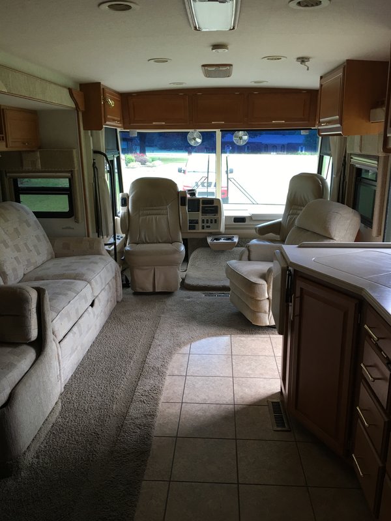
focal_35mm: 29
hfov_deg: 48.2
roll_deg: -2.1
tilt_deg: -13.5
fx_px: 437
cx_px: 196
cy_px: 260
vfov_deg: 61.7
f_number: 2.2
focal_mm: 4.15
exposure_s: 1/30
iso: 25
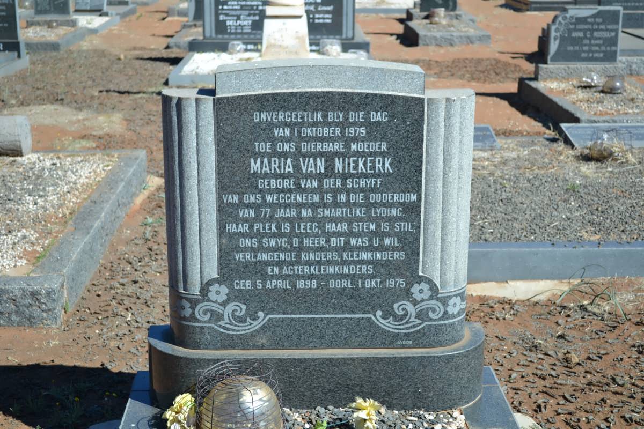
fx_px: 966
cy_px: 214
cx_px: 322
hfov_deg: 36.9
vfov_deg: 25.1
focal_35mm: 54
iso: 110
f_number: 5.6
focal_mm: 36
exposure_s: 1/125
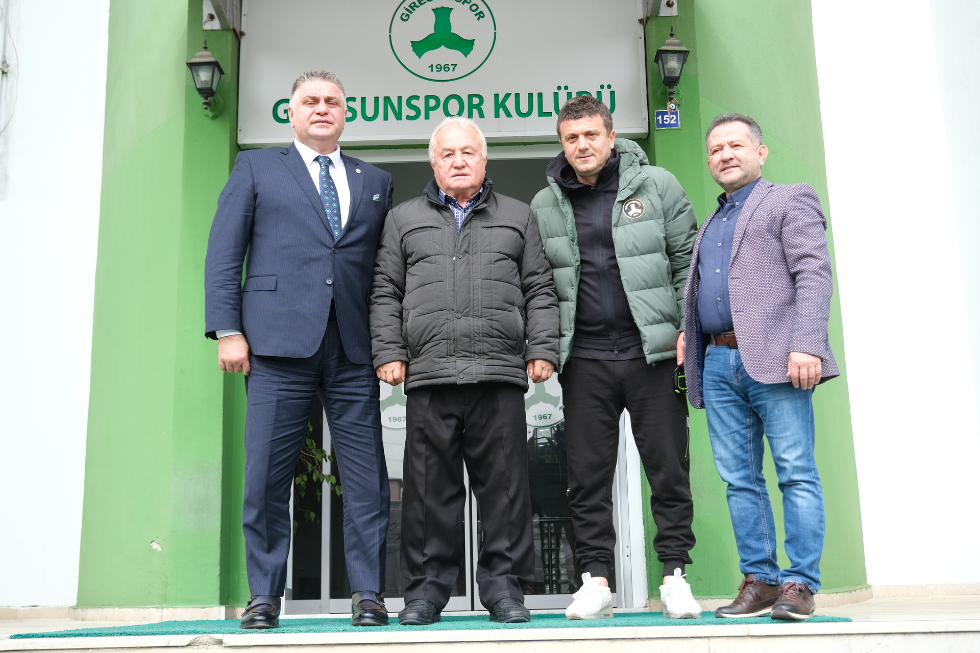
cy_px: 326
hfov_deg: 49.6
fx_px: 1062
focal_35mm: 39
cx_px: 490
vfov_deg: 34.2
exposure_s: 1/500
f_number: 4.5
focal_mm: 26
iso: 500
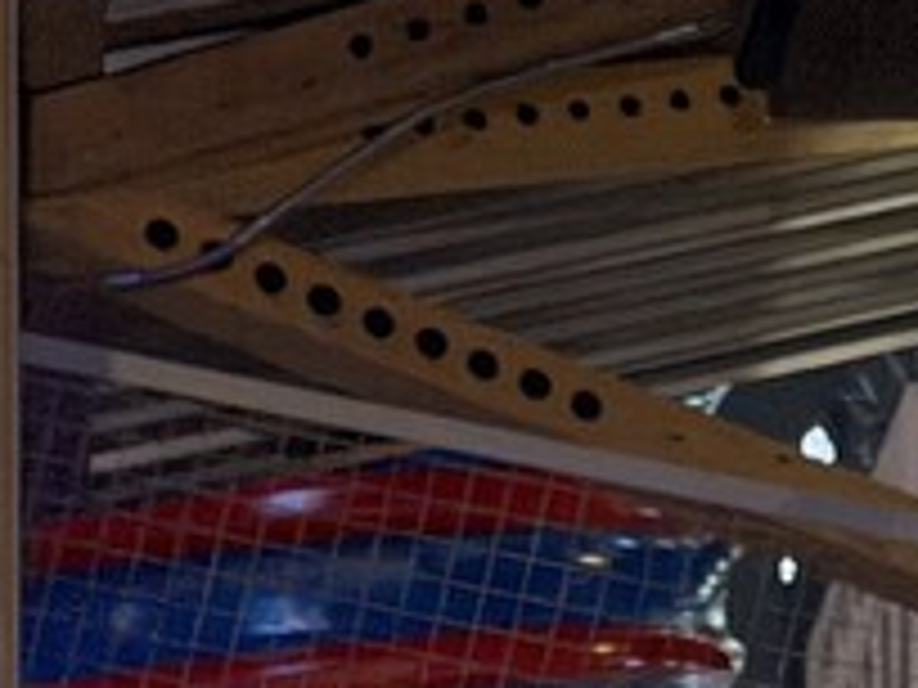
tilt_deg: +9.6
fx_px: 5914
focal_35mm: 223
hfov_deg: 8.8
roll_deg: +1.3
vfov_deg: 6.5
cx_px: 1143
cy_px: 1392
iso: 250
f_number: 1.78
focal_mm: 6.76
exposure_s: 1/46
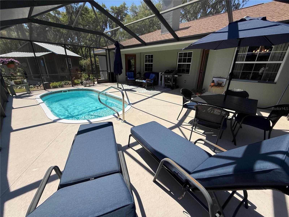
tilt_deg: -20.2
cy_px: 108
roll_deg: -0.7
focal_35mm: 14
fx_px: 117
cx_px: 144
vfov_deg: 85.7
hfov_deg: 102.1
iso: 50
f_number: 2.2
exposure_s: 1/2237
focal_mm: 2.22
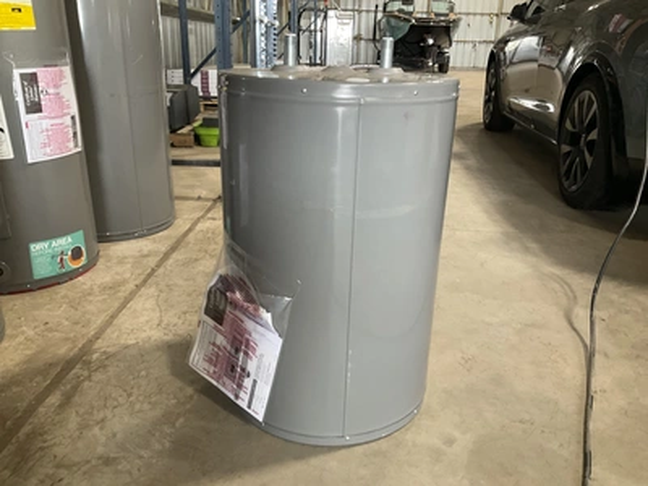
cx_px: 324
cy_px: 243
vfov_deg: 48.2
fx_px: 543
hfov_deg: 61.7
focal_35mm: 29
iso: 125
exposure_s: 1/60
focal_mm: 3
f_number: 1.8
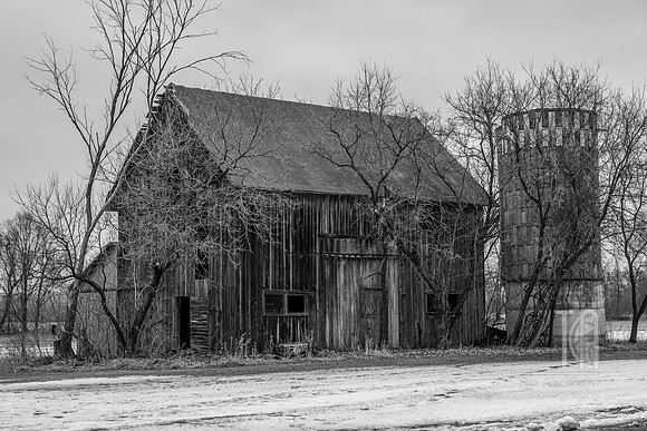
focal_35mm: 56
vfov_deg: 24.0
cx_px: 309
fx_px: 1013
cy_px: 243
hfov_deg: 35.4
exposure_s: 1/160
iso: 100
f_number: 4
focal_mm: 50
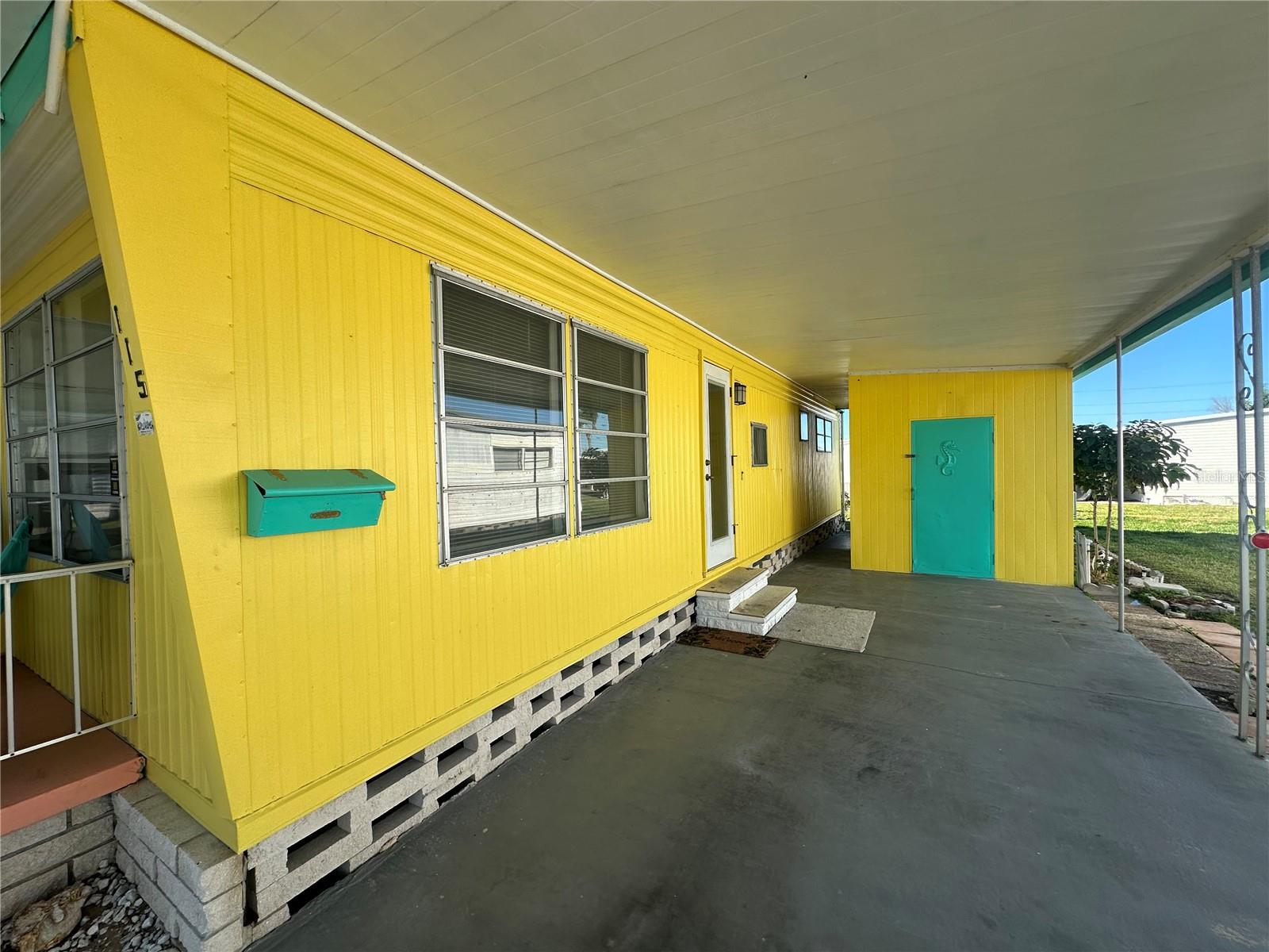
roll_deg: +1.0
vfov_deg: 85.7
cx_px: 634
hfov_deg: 102.1
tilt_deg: -1.9
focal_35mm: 14
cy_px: 476
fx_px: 513
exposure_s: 1/812
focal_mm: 2.22
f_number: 2.2
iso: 40
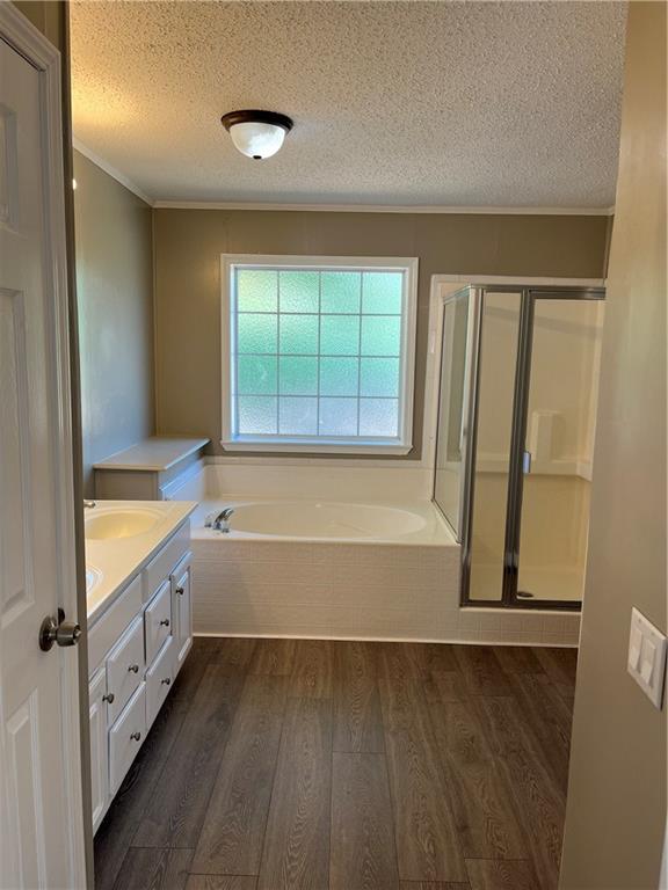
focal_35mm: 26
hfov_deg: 53.1
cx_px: 334
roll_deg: -0.6
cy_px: 445
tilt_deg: -7.7
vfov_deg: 67.3
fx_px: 669
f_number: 1.6
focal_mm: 5.1
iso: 50
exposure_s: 1/165
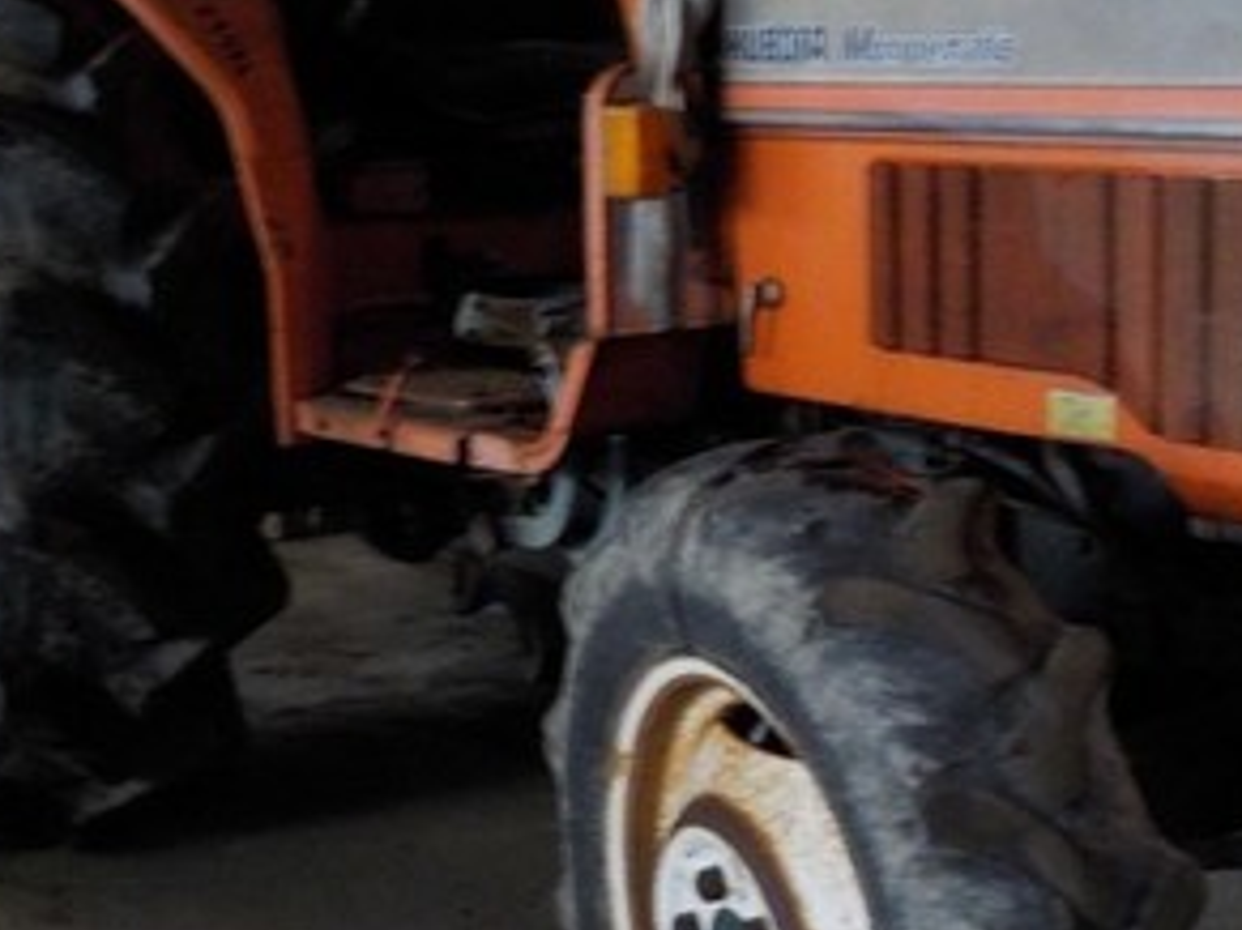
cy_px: 469
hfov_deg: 28.9
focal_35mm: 66
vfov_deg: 22.2
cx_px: 960
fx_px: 2367
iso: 400
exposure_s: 1/15
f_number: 3.3
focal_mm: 4.1
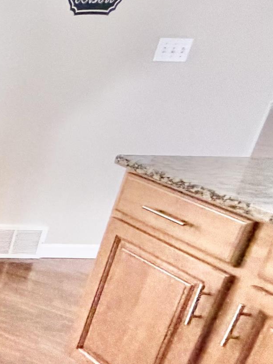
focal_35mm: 52
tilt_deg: -19.7
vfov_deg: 36.8
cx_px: -364
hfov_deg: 15.7
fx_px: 547
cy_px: 177
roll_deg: +0.2
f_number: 2.2
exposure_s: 1/60
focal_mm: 2.22
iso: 250
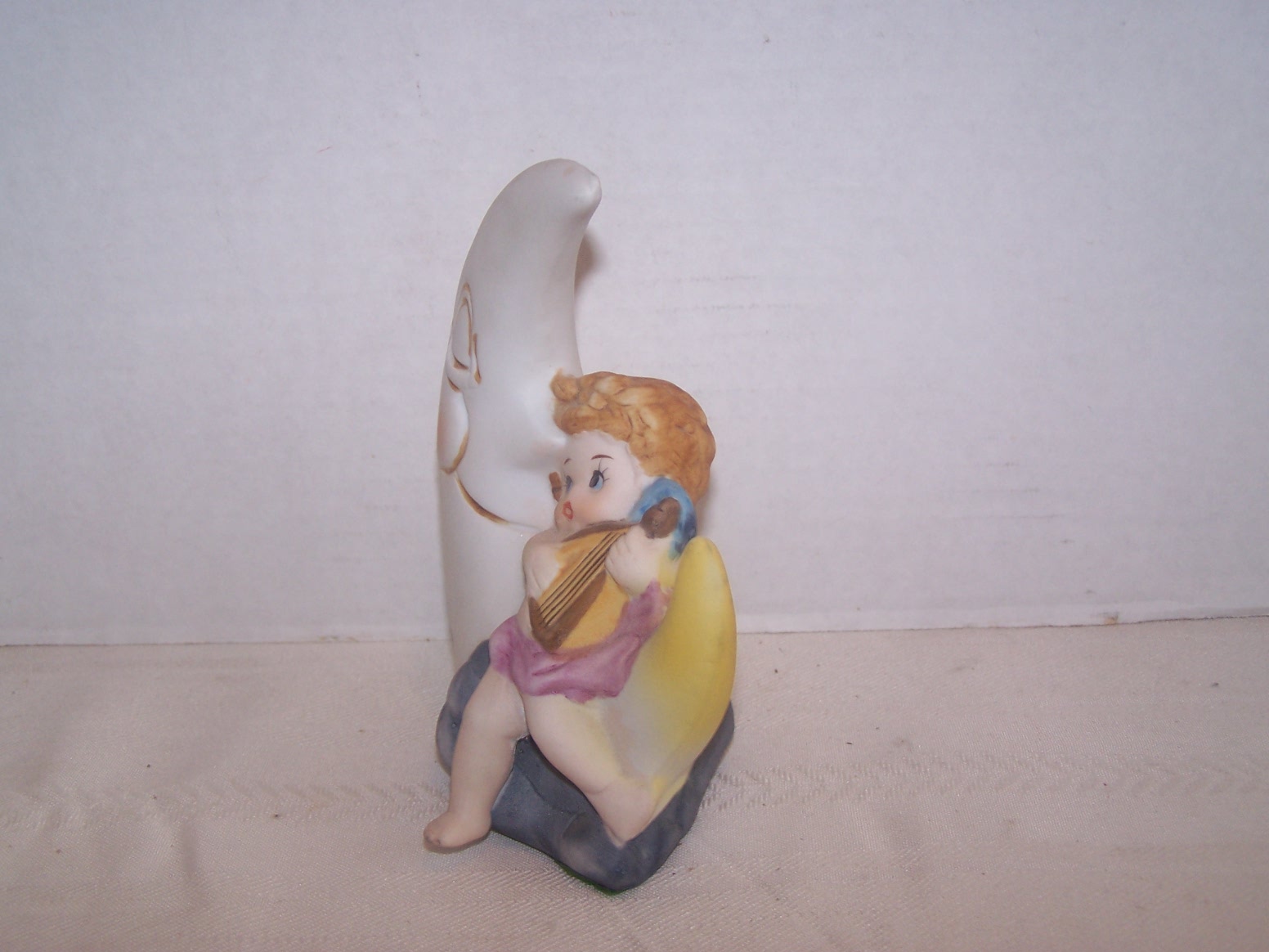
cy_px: 476
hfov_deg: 39.7
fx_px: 1760
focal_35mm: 48
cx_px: 634
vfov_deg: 30.3
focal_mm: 8
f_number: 3
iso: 80
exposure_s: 1/20
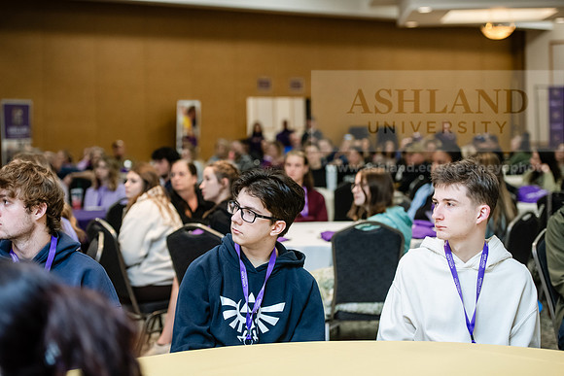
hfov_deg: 25.4
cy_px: 188
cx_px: 282
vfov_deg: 17.1
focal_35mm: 80
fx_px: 1254
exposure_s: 1/200
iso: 2000
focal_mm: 80
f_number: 3.2
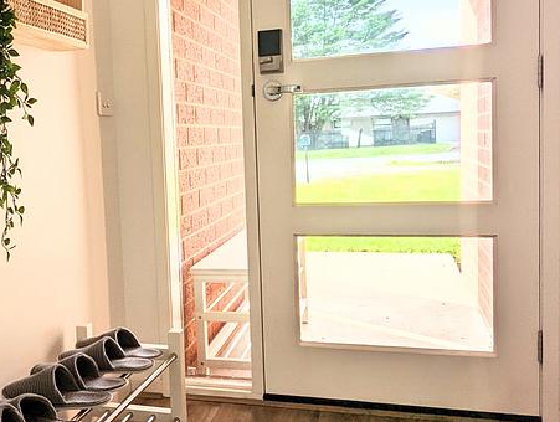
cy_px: 189
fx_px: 357
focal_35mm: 22
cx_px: 180
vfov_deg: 61.1
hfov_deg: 73.6
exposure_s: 1/408
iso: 37
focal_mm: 2.35
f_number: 2.2
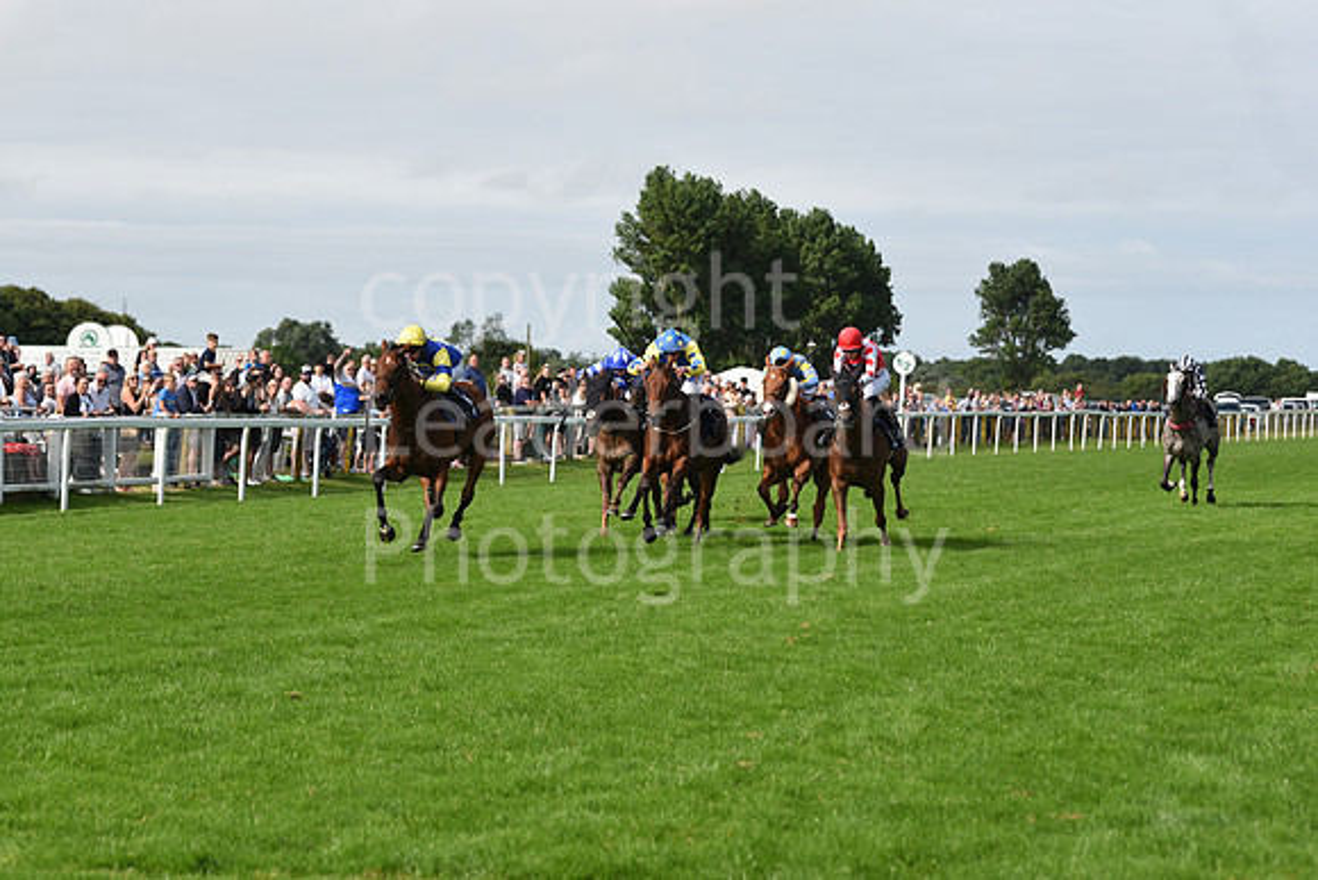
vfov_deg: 11.2
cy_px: 440
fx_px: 4467
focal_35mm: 122
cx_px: 659
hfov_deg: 16.8
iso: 400
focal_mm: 122
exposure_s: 1/1600
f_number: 6.3
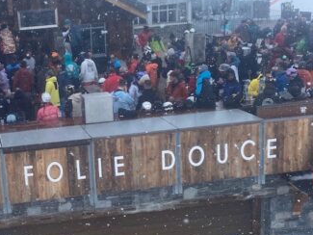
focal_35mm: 64
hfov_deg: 29.5
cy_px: 129
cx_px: 59
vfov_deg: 22.9
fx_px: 579
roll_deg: +3.5
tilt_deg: -16.2
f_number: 1.8
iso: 32
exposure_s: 1/3610
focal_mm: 4.25
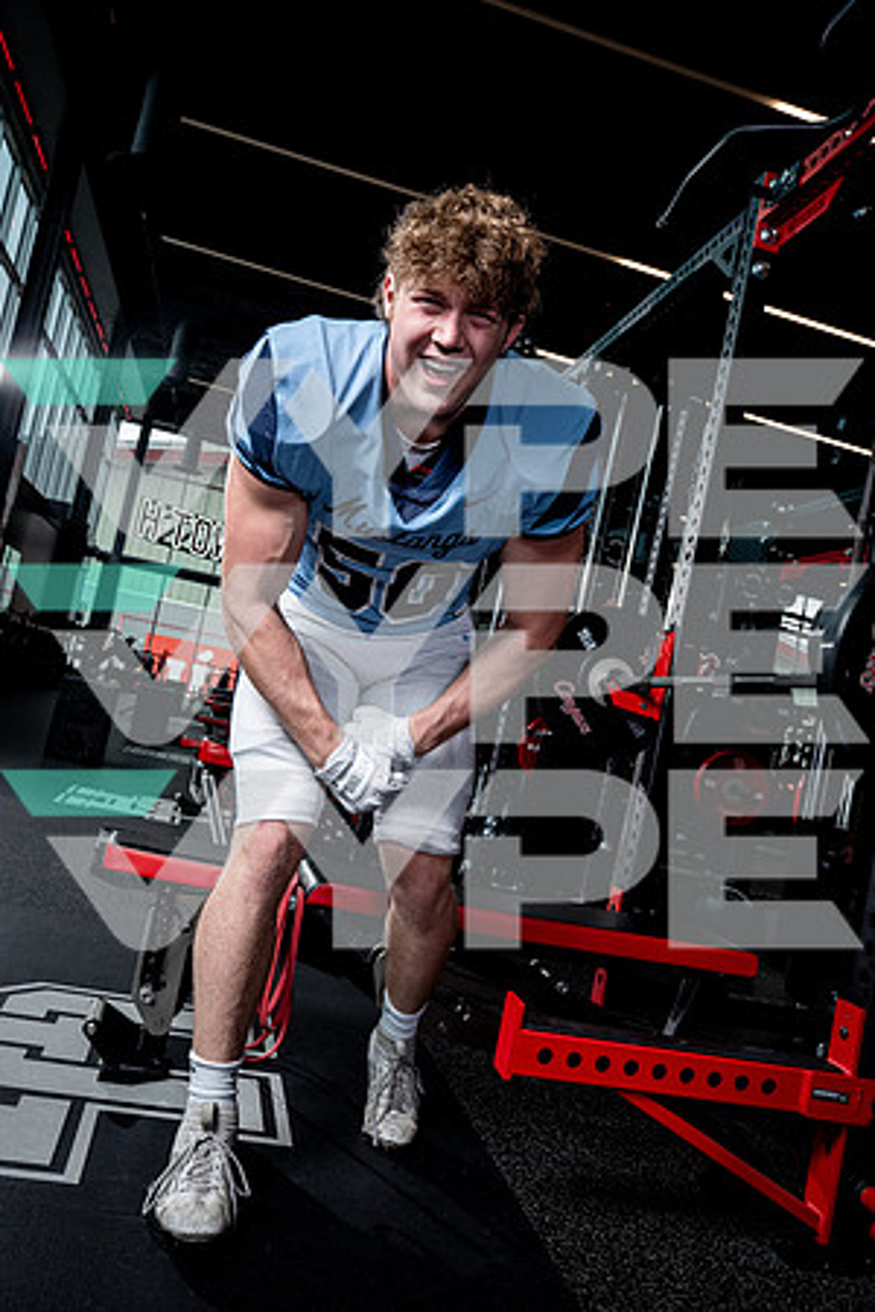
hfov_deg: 45.0
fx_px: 1057
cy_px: 656
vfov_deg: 63.7
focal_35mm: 29
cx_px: 438
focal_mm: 29
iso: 640
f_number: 8
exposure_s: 1/250
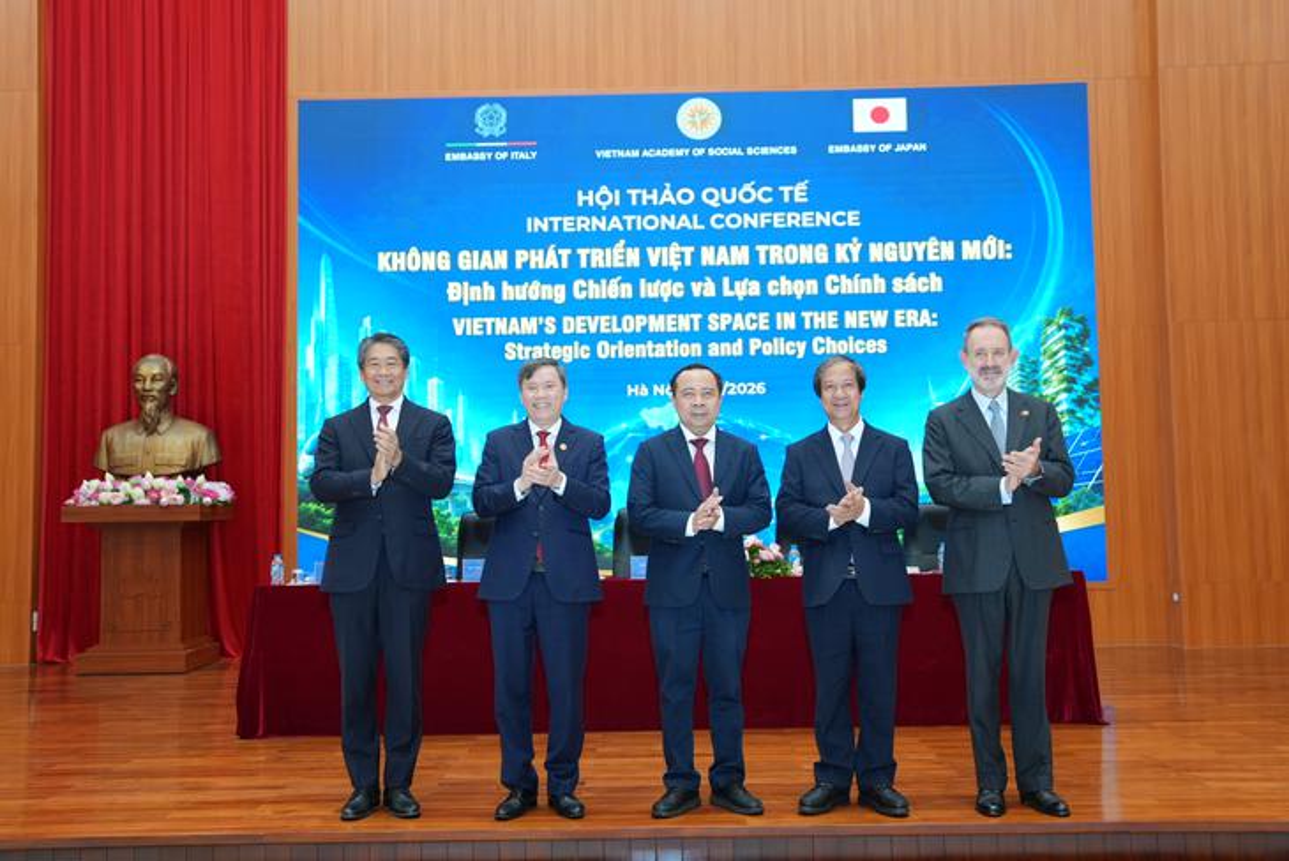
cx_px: 644
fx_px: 1254
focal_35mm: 35
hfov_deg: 54.4
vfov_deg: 37.9
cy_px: 430
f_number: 3.2
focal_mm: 35
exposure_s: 1/160
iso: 1000
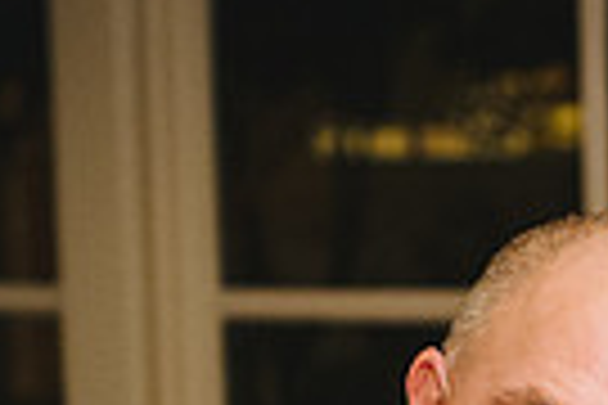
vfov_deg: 5.1
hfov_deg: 7.6
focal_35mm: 269
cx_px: 827
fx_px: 4543
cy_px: 629
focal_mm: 55
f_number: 4
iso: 3200
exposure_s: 1/160
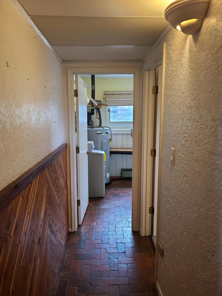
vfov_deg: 67.3
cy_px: 148
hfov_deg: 53.1
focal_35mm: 26
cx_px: 111
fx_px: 222
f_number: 1.8
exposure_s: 1/60
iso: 100
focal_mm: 5.4
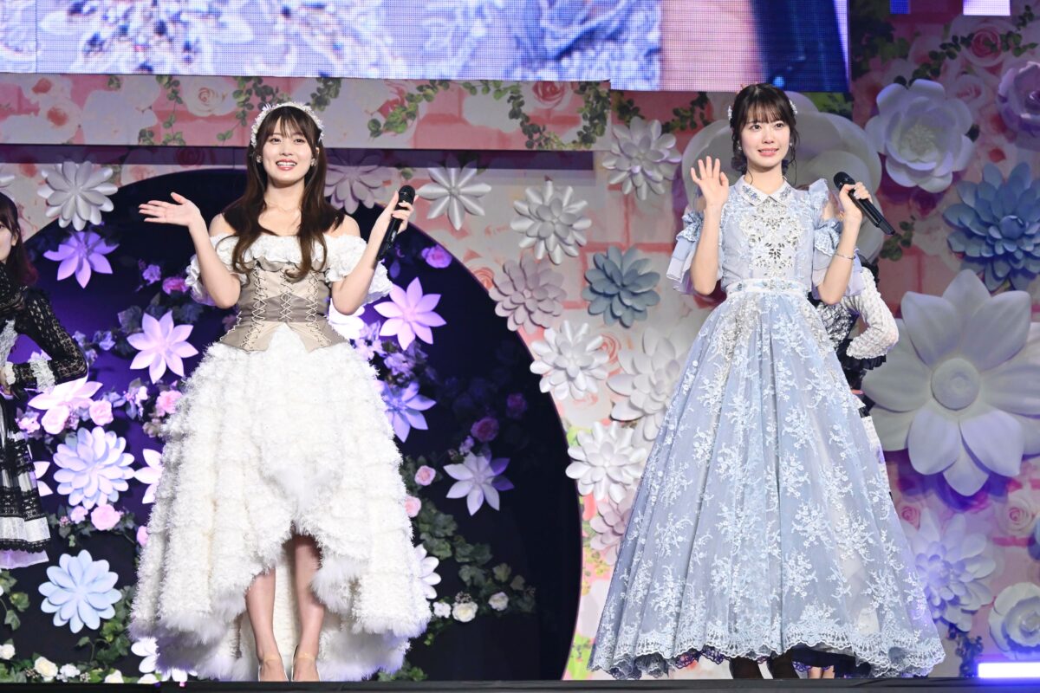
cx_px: 520
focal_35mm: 185
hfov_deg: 11.1
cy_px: 346
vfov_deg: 7.4
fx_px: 5344
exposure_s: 1/800
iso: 2500
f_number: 8
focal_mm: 185
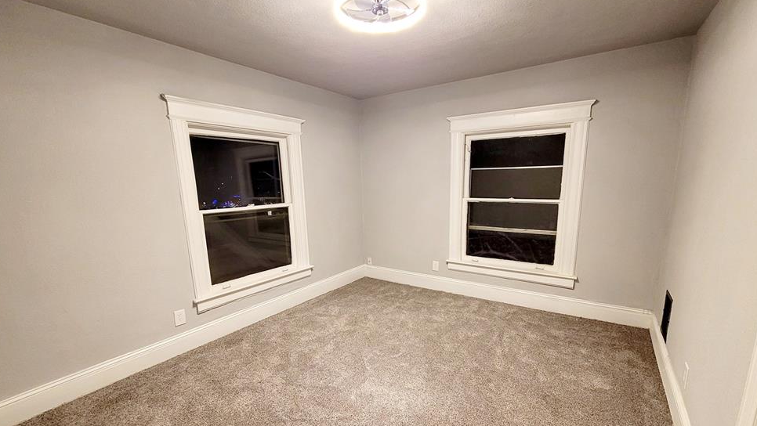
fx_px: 301
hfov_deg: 103.0
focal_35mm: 15
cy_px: 245
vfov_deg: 70.2
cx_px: 377
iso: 500
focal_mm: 2.2
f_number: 2.2
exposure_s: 1/30
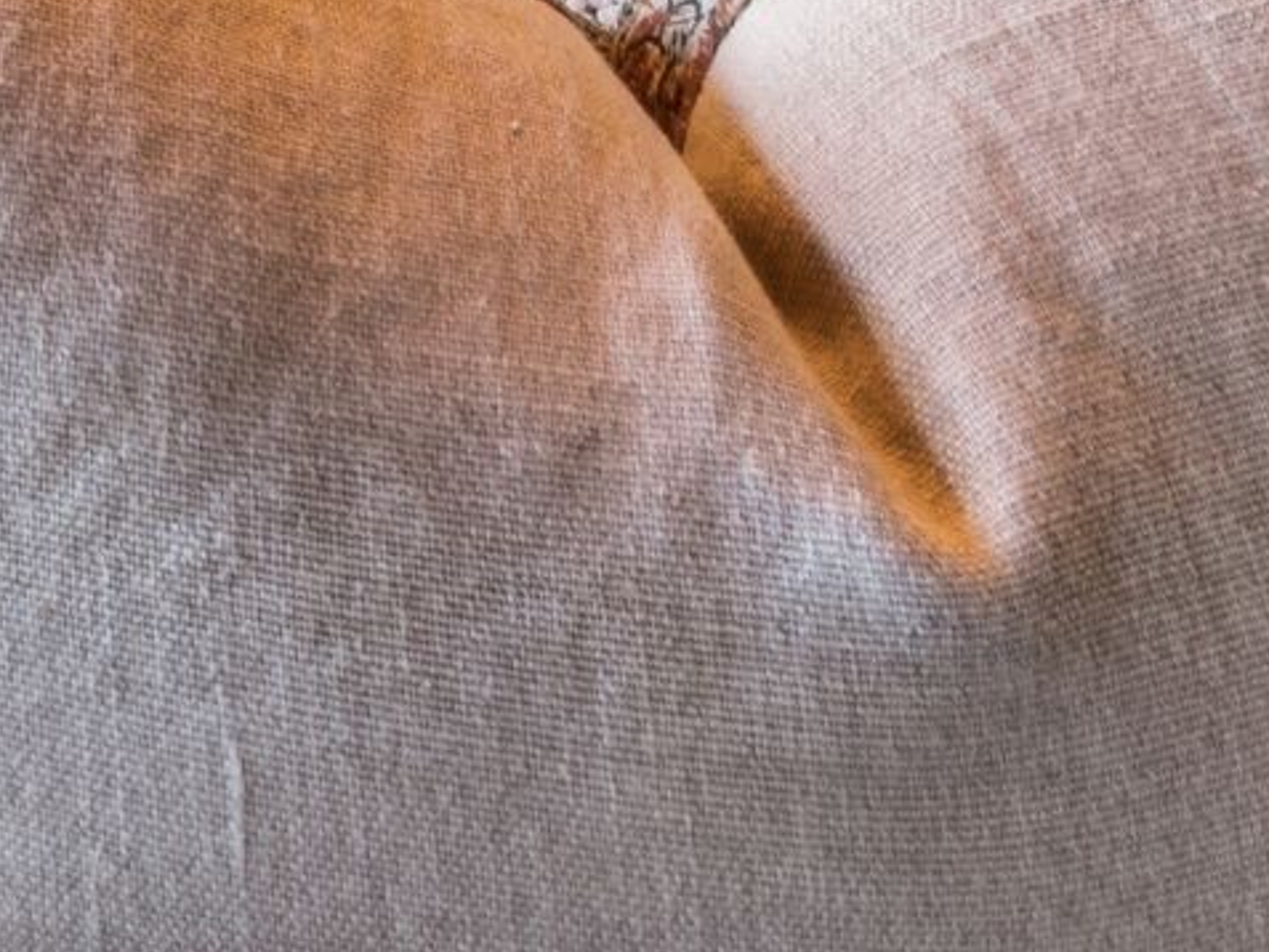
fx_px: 4280
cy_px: -2060
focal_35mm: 117
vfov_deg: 9.4
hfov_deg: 15.5
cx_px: -646
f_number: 13
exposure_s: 1/1.25
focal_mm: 16.1
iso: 100
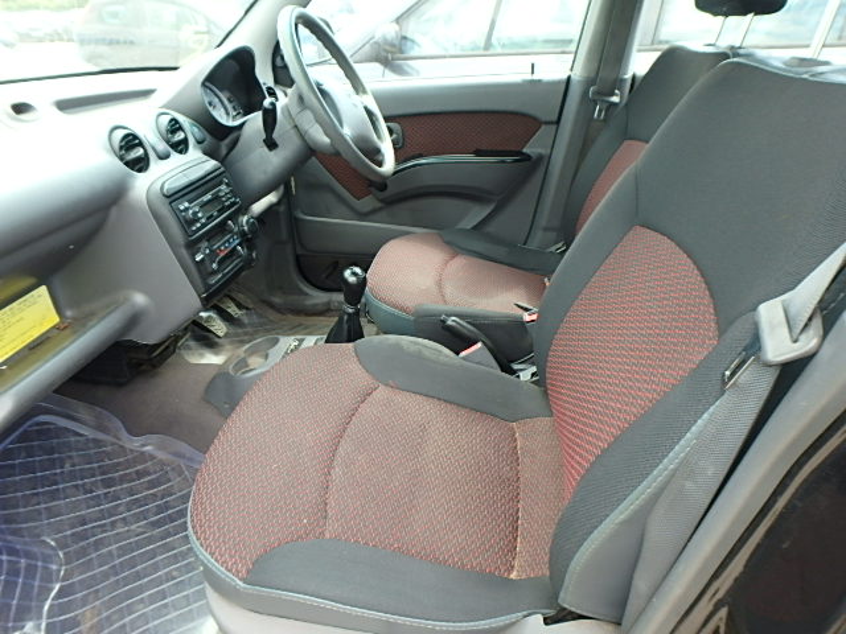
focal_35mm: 21
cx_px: 423
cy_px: 317
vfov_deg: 63.4
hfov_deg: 79.0
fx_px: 513
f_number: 3.5
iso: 125
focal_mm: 3.7
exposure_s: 1/60
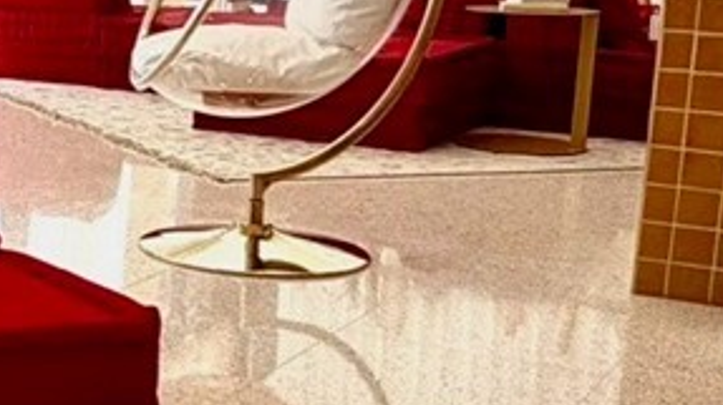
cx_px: -259
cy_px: 166
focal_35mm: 85
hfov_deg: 22.0
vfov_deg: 14.2
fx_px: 1628
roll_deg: -0.1
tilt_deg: -10.6
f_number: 2.2
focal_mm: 2.22
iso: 64
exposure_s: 1/455
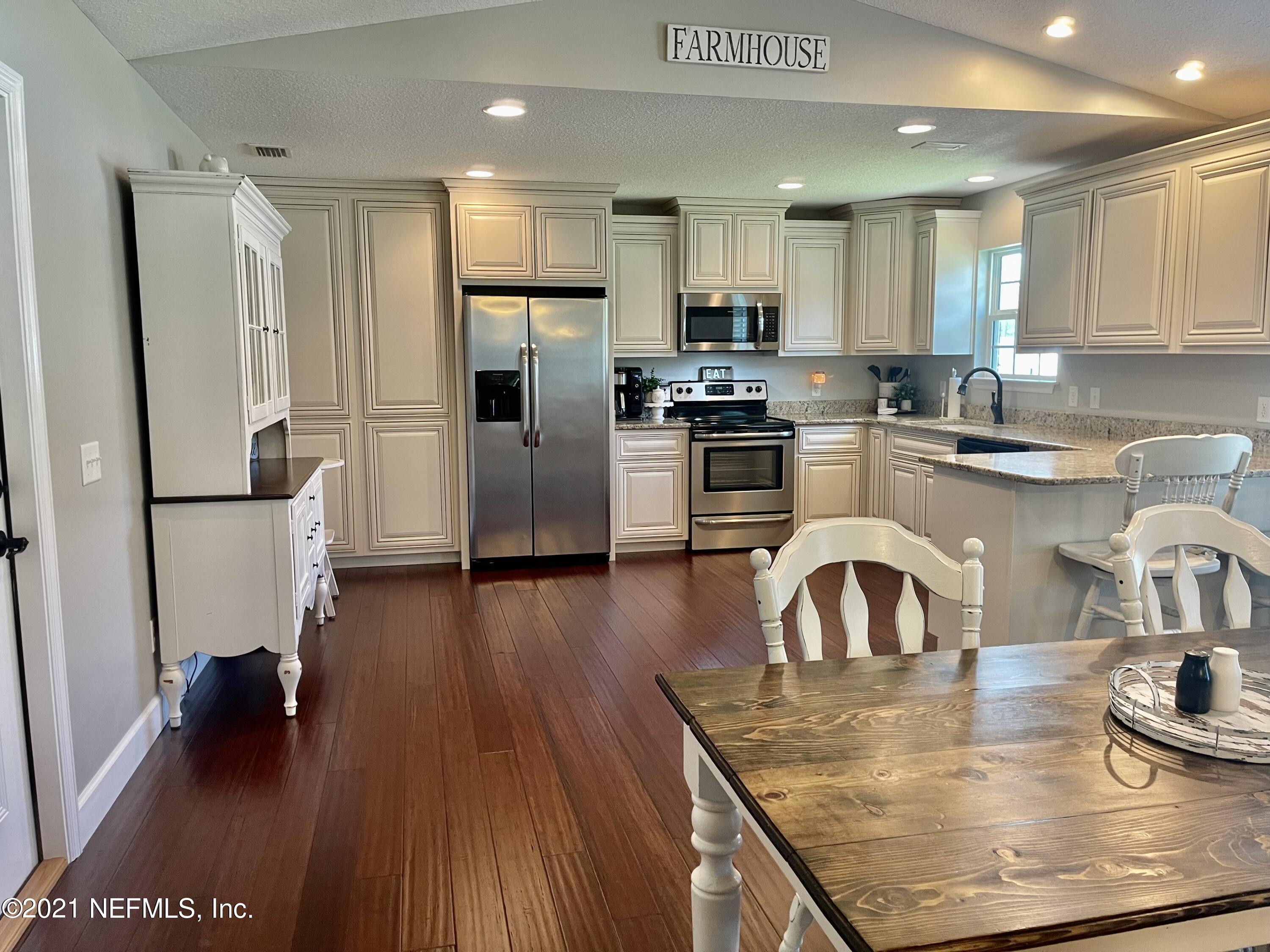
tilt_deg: -8.1
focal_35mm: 26
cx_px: 635
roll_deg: +0.2
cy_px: 476
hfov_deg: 67.3
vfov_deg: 53.1
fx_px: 954
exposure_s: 1/60
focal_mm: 5.1
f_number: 1.6
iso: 160
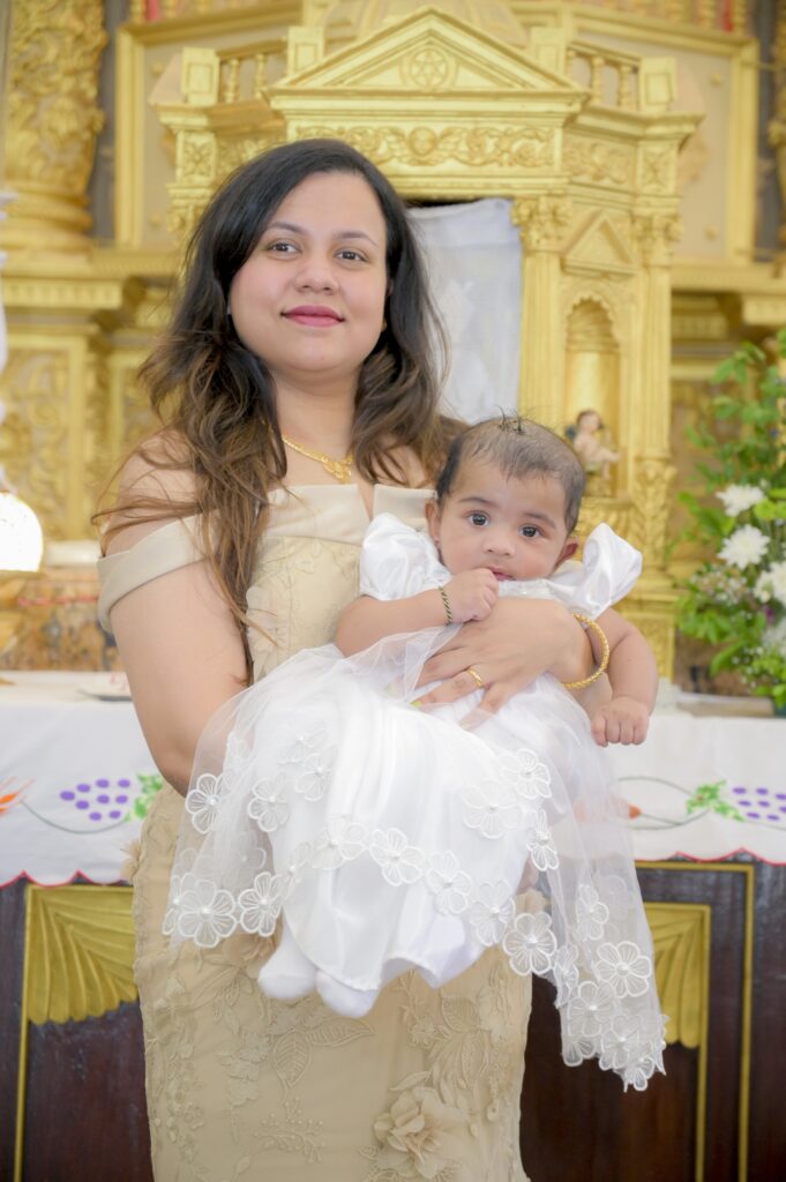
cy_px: 591
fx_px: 2296
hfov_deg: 19.4
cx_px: 393
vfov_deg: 28.9
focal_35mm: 70
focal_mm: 70
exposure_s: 1/125
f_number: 4
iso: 2000
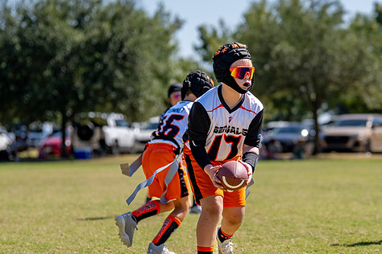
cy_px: 137
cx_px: 269
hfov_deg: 11.9
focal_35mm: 173
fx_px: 1836
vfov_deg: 7.9
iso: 160
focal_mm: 93
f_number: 2.8
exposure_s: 1/2000
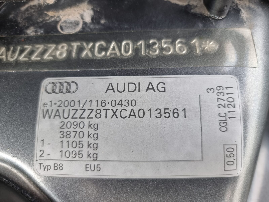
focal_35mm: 24
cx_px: 134
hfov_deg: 71.6
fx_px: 187
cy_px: 101
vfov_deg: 56.8
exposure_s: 1/120
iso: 64
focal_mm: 6.7
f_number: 1.8
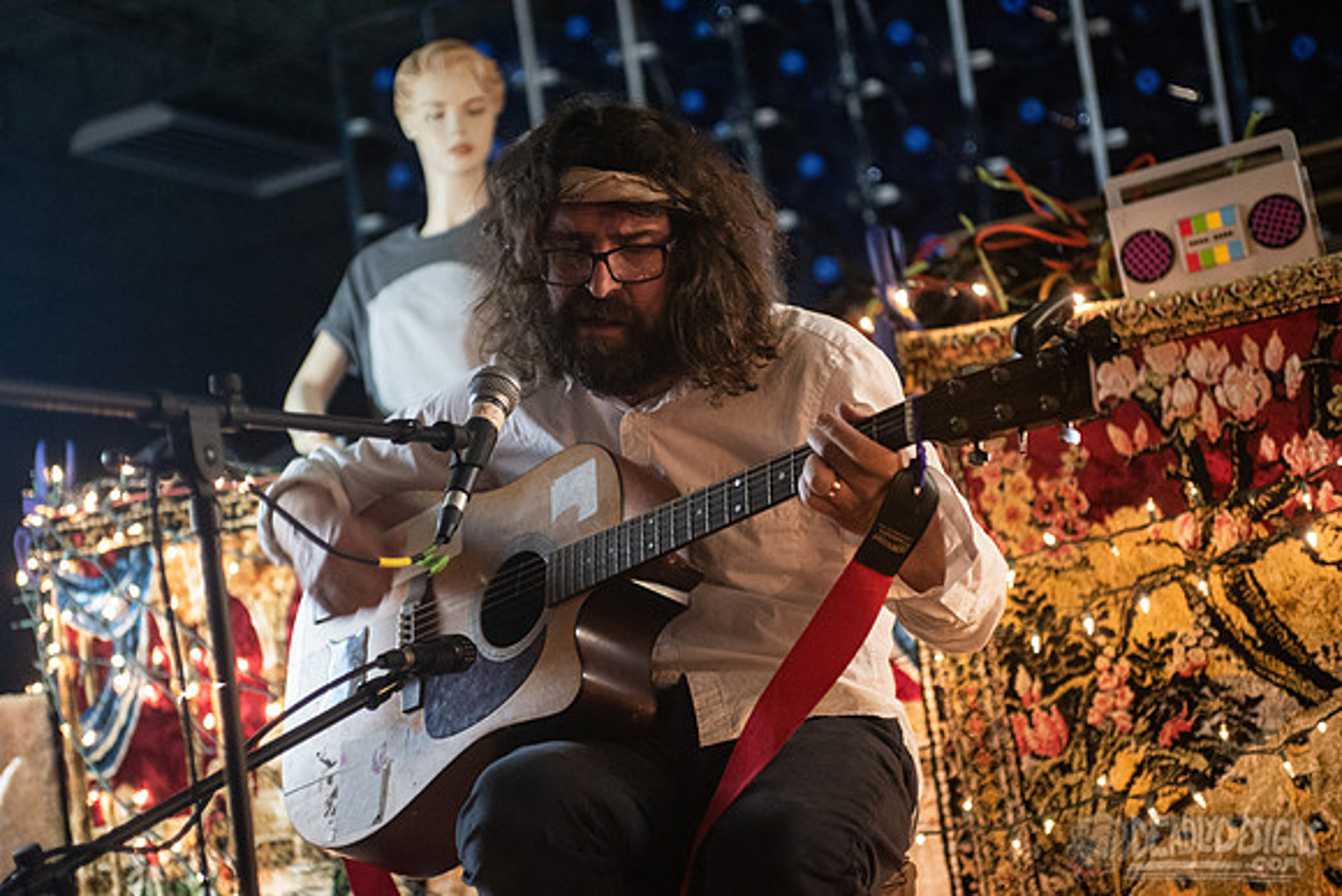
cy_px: 448
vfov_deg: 19.5
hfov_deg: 28.8
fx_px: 2610
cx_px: 671
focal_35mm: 70
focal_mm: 70
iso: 2500
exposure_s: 1/60
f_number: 2.8
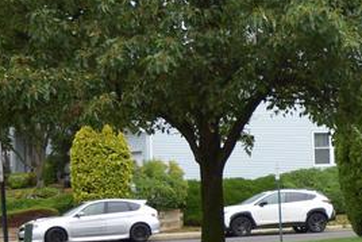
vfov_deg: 13.3
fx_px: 1036
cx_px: 577
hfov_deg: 17.4
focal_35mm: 103
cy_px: 174
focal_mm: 18
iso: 200
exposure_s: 1/1000
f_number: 3.5
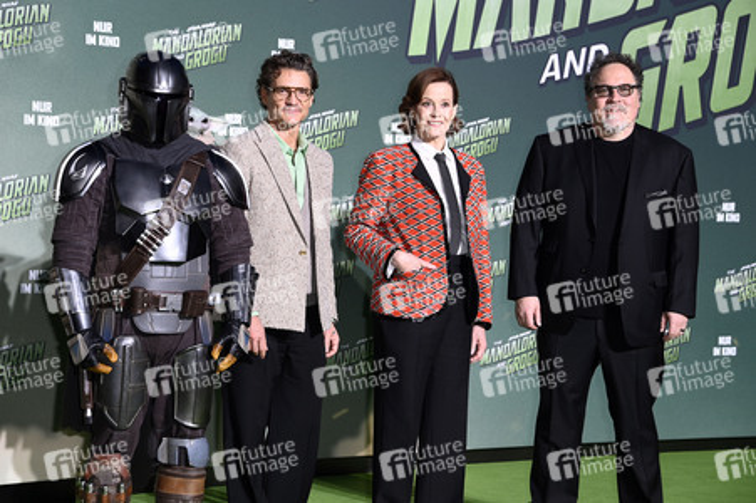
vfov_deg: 13.9
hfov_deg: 20.8
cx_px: 378
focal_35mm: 98
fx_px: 2056
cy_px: 252
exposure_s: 1/250
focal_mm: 98
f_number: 5.6
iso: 640
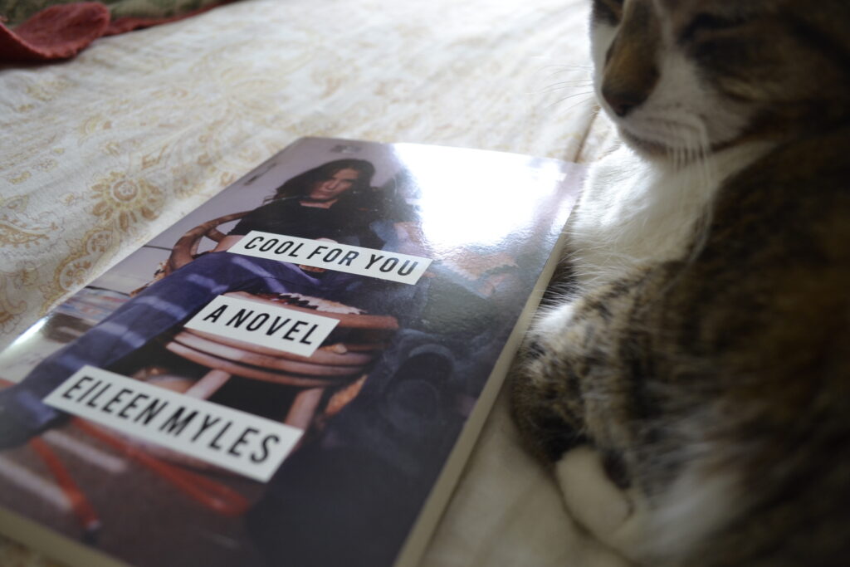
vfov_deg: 47.9
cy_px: 284
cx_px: 425
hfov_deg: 67.4
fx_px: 638
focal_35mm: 27
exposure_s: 1/8
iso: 400
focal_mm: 18
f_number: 3.5
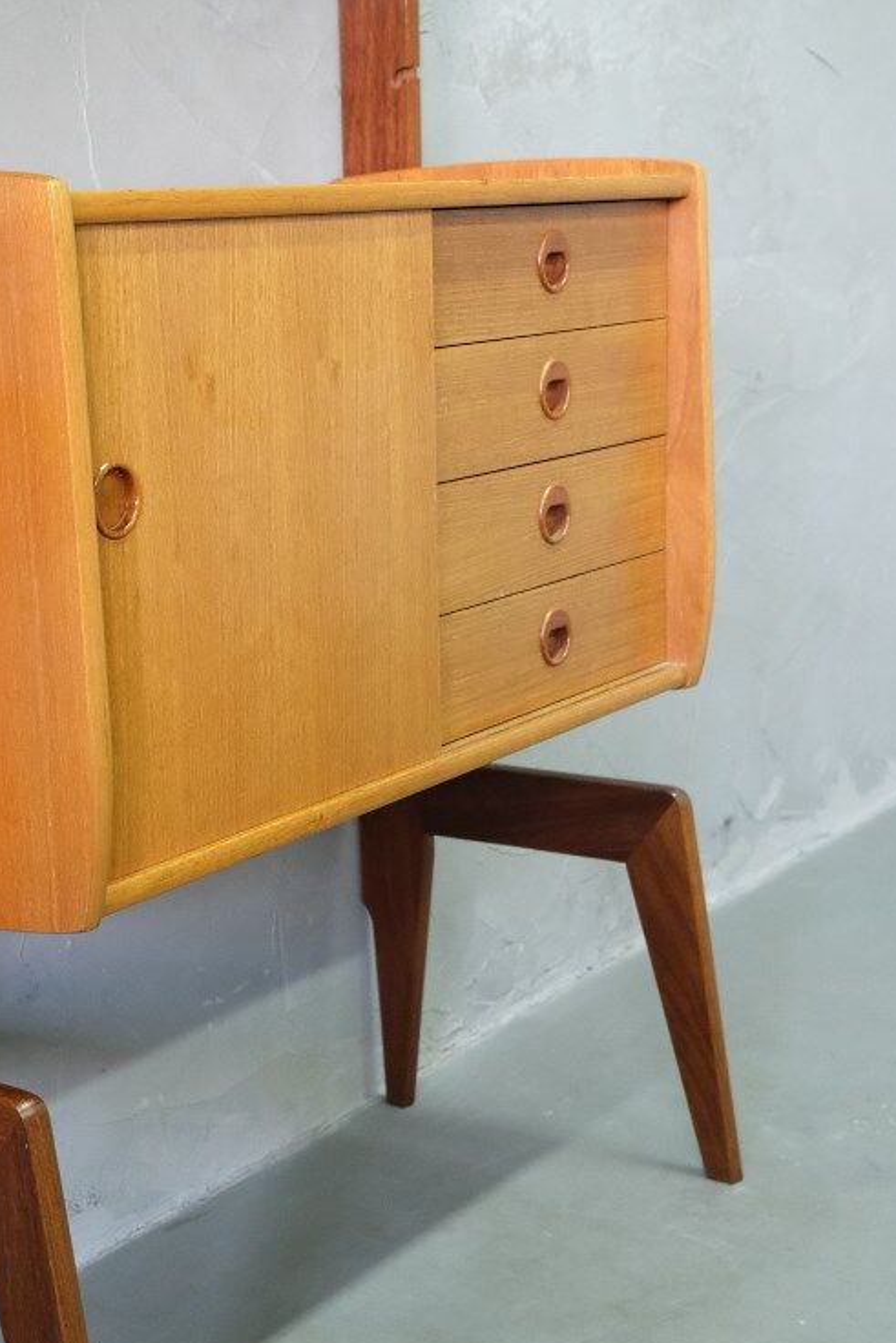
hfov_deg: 23.4
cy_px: 692
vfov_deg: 35.0
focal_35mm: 57
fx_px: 2127
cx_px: 175
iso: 3200
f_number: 4
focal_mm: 22.3
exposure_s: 1/30
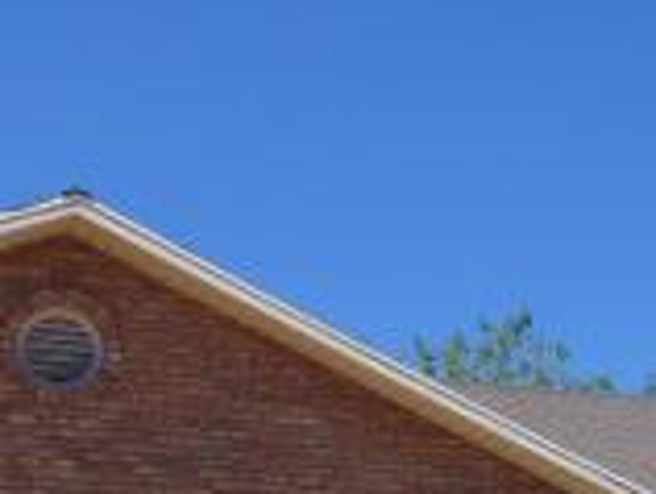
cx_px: 598
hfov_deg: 19.1
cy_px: 589
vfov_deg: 14.2
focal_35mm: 101
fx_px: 1917
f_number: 7.7
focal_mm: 4.5
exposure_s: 1/250
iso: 80
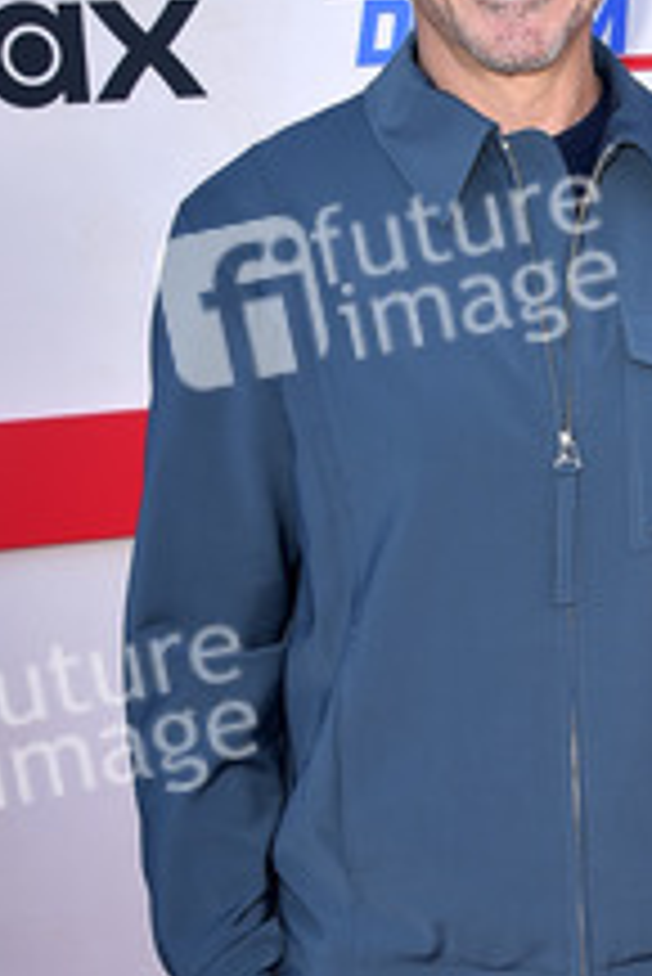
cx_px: 519
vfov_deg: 33.9
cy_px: 508
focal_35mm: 59
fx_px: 1600
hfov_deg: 22.7
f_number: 6.3
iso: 250
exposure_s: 1/250
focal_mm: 32
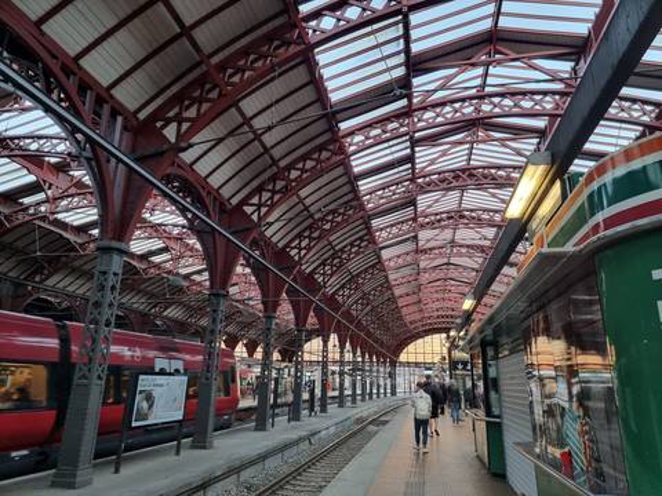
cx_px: 331
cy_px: 248
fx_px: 459
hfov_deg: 71.6
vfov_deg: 56.8
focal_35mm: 24
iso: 250
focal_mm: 6.7
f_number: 1.8
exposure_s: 1/100
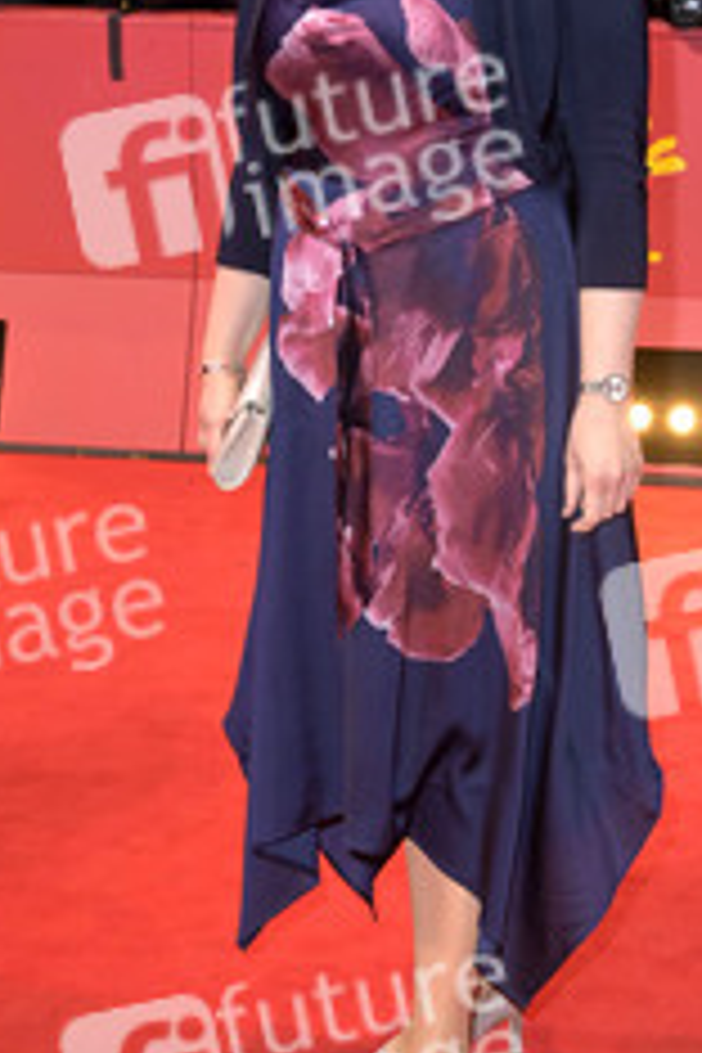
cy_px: 387
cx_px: 423
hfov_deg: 16.6
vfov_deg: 24.7
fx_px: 2398
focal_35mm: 82
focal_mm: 48
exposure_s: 1/125
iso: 1000
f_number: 5.6
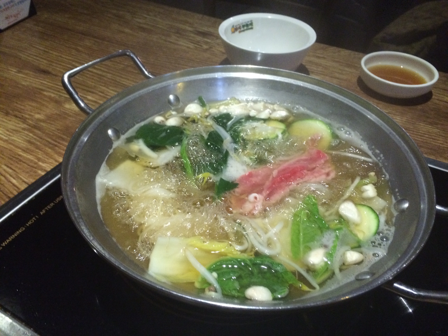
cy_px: 168
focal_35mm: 29
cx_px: 224
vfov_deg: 48.2
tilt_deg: -42.3
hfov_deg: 61.7
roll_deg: -0.7
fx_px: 375
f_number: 2.2
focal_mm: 4.15
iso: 320
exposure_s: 1/15
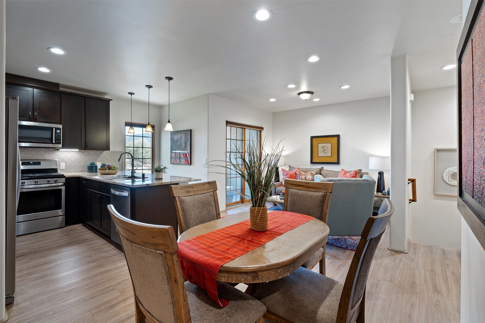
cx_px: 242
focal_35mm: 16
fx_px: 216
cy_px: 162
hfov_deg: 96.7
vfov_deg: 73.7
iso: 100
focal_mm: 16
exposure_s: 1.3
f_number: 8
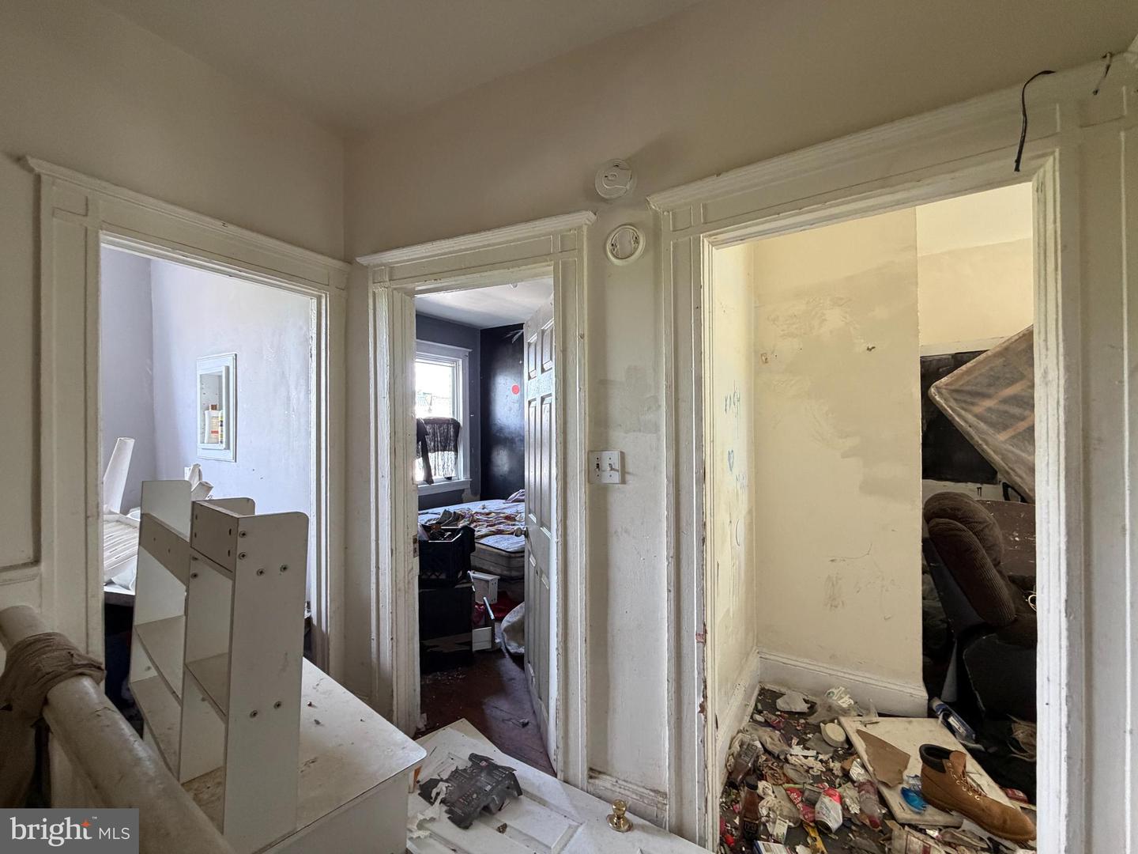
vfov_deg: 85.7
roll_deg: +0.3
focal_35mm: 14
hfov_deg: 102.1
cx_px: 569
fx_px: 460
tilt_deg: +0.7
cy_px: 427
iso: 320
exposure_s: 1/75
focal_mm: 2.22
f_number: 2.2
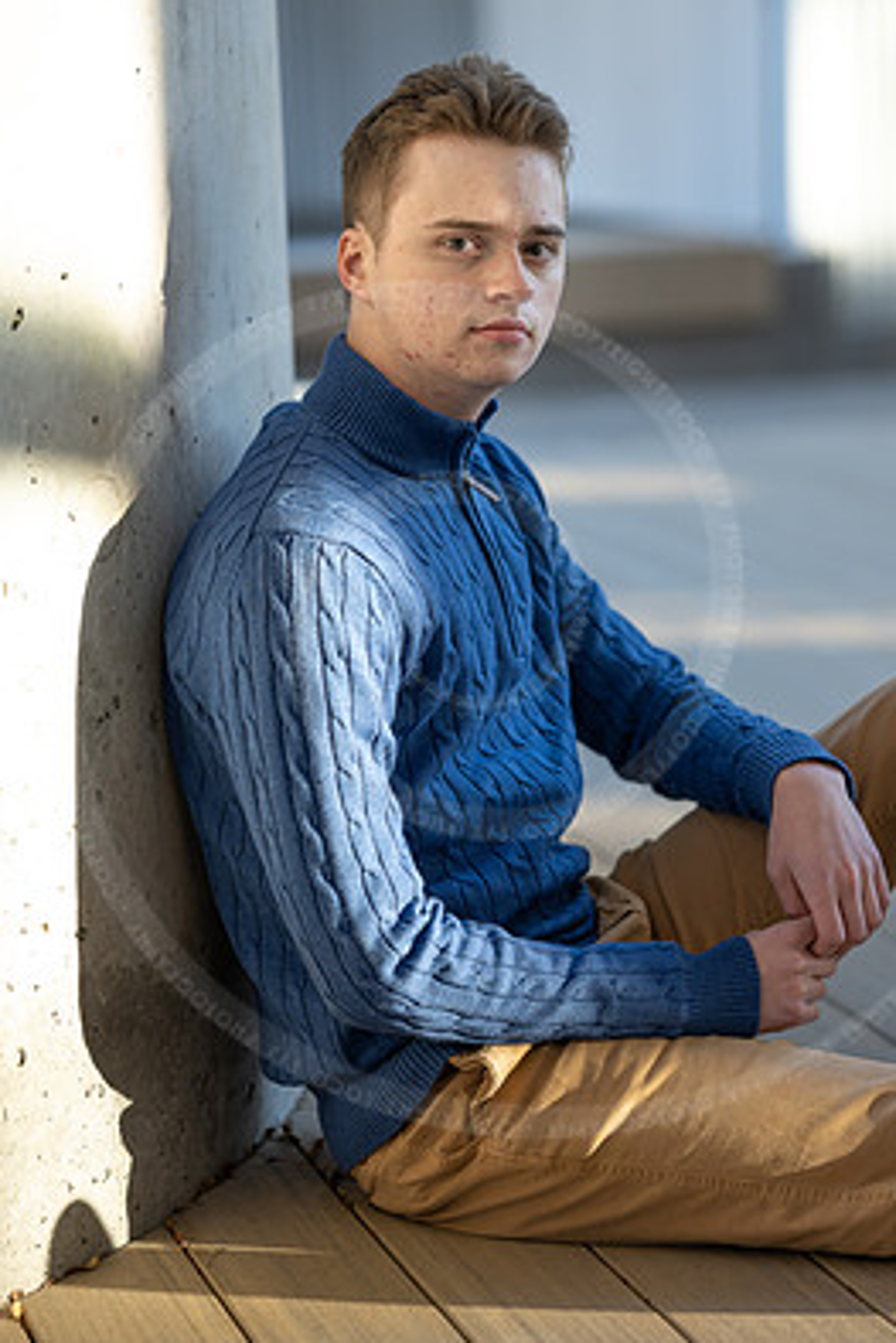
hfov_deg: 14.1
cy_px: 695
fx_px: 3618
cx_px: 508
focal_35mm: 97
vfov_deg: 21.0
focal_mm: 85
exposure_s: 1/160
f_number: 1.8
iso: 100
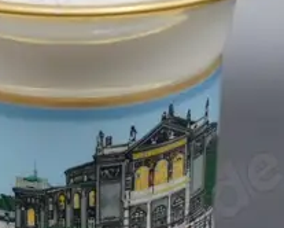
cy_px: 212
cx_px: -1
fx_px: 2625
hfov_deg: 6.2
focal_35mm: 312
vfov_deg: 5.0
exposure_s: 1/80
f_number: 5.6
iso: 320
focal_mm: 46
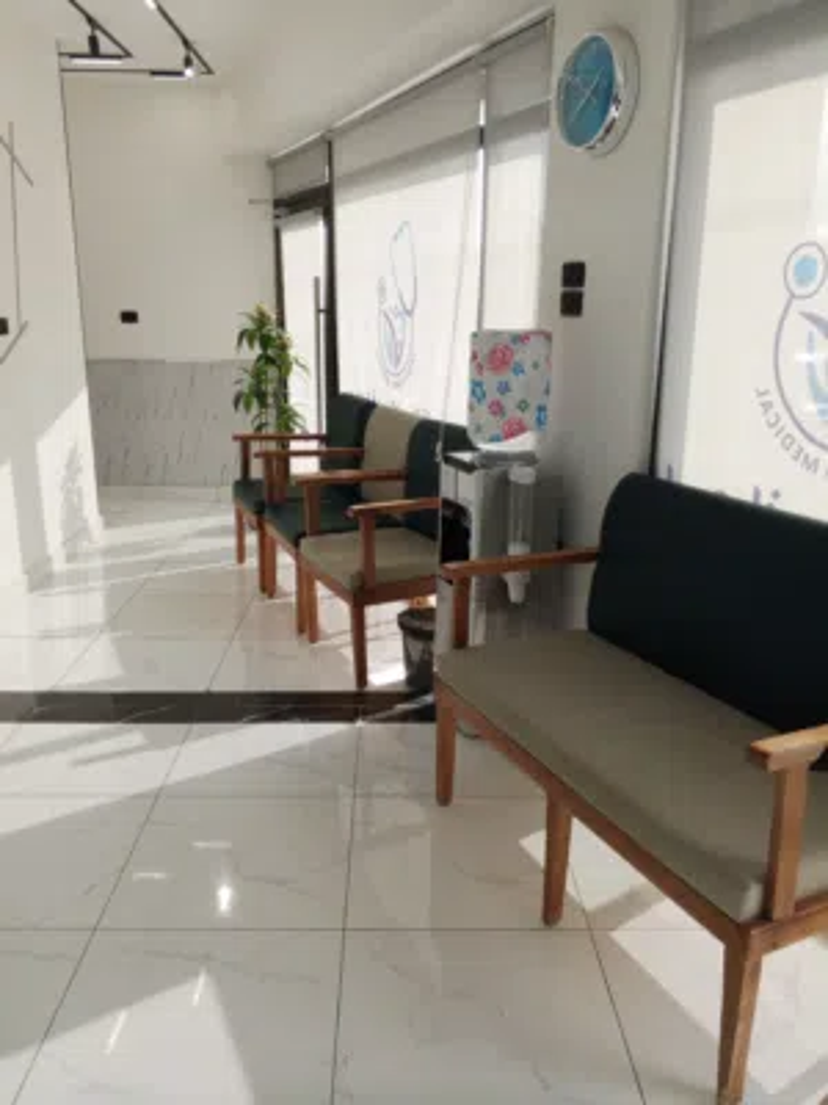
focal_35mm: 27
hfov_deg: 51.4
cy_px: 552
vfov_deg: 65.3
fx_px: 861
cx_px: 414
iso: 120
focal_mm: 4.19
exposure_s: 1/100
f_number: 1.6
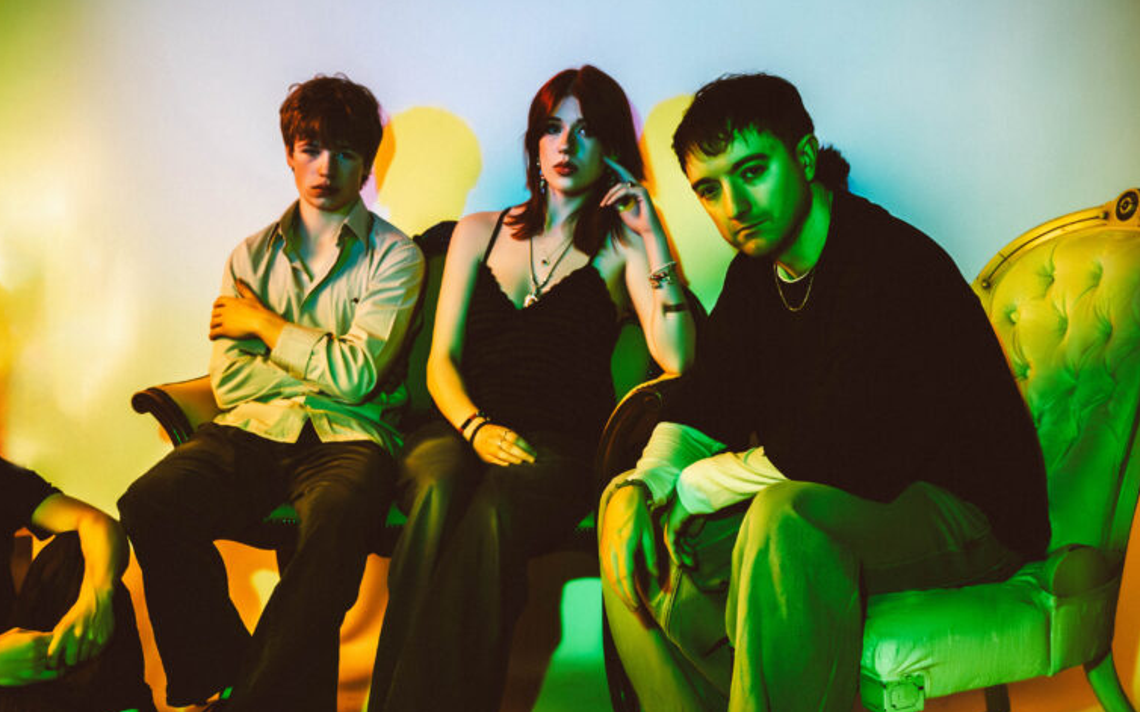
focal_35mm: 55
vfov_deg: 23.7
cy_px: 451
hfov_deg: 37.1
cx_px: 476
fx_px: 1695
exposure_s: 1/125
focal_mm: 39.4
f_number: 4
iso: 12800
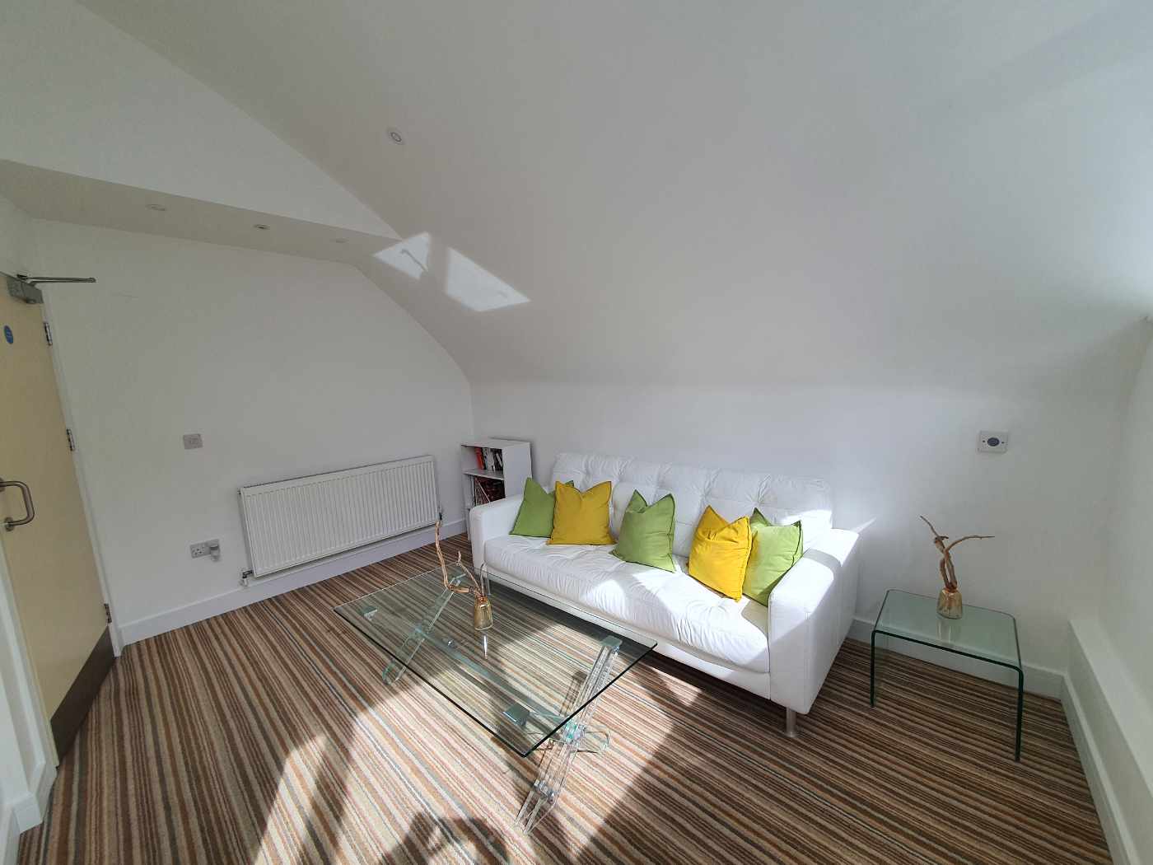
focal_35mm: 13
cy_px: 432
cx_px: 576
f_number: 2.2
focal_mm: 1.8
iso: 50
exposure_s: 1/385
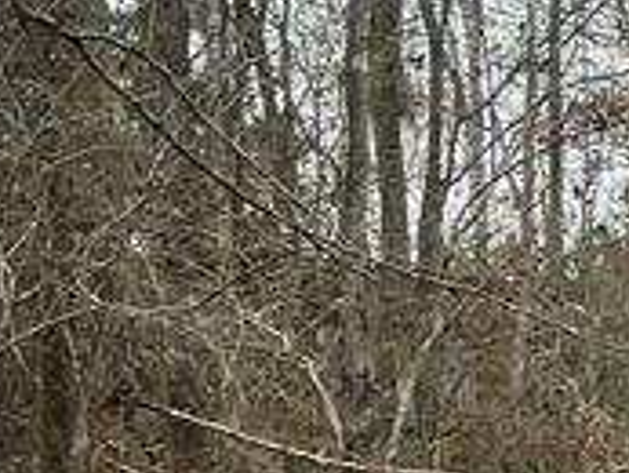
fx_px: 3491
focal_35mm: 192
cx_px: 1513
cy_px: 458
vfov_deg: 7.7
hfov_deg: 9.2
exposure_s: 1/539
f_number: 1.5
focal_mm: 5.7
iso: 50
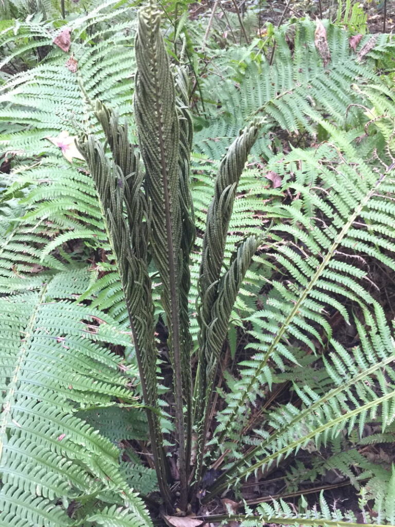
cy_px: 264
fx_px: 441
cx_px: 198
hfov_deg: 48.2
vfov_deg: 61.7
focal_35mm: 29
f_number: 2.2
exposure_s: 1/15
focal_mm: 4.15
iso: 80
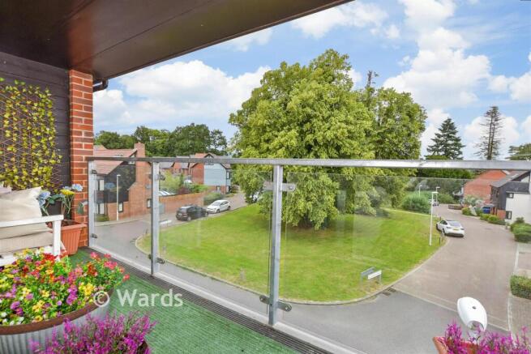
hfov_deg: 100.4
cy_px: 177
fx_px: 221
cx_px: 266
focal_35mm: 15
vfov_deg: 77.4
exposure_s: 1/250
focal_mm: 10
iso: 320
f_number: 8
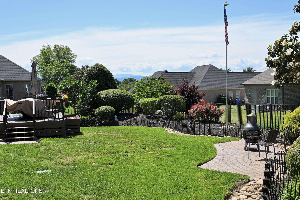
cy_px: 100
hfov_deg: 46.4
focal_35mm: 42
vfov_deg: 31.9
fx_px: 350
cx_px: 150
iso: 100
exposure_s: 1/200
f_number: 10
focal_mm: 28
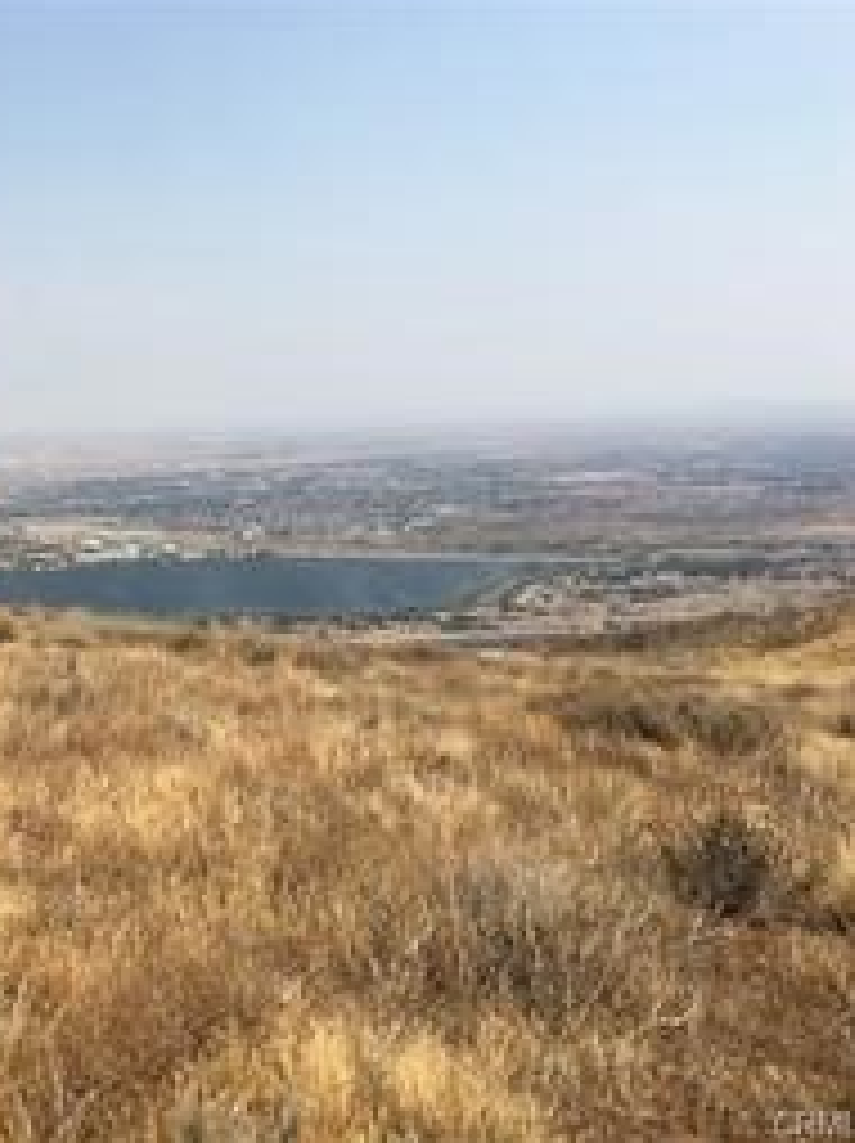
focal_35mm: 39
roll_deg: +2.0
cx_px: 128
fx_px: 1287
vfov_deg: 47.9
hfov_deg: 35.2
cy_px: 572
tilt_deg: -4.6
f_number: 2.2
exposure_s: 1/2404
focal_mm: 4.15
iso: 25
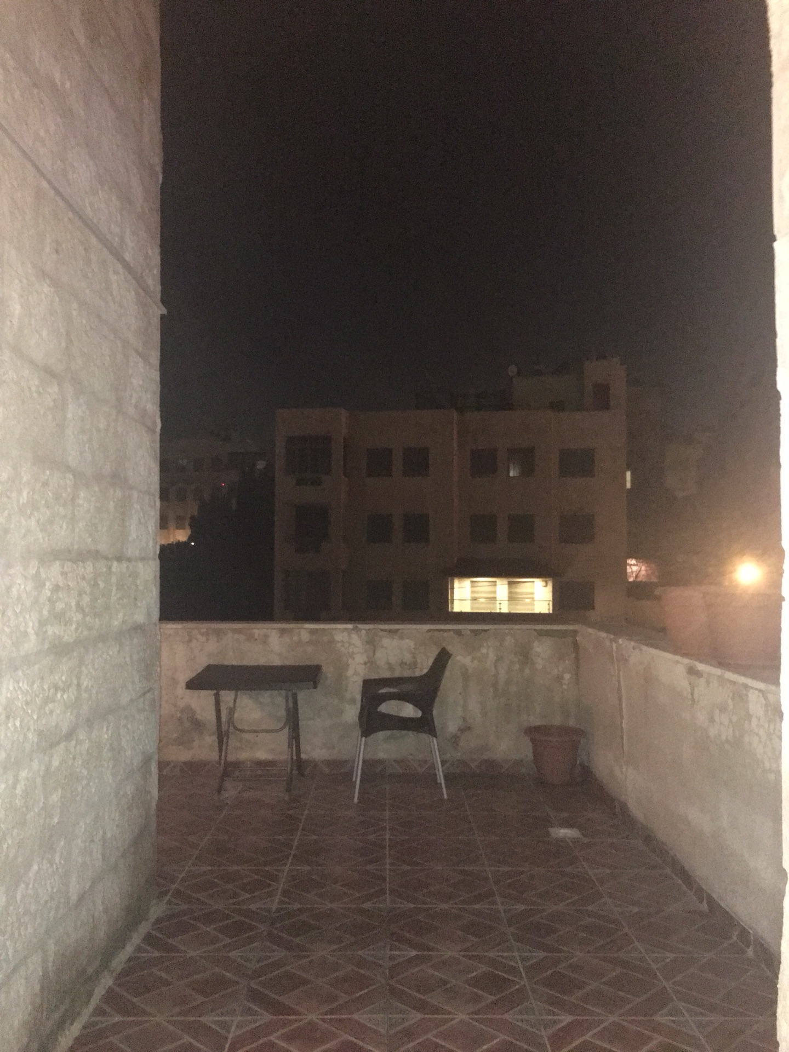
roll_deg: +0.3
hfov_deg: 48.2
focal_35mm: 29
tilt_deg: +1.4
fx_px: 881
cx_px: 394
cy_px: 526
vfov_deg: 61.7
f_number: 2.2
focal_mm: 4.15
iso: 1000
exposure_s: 1/17
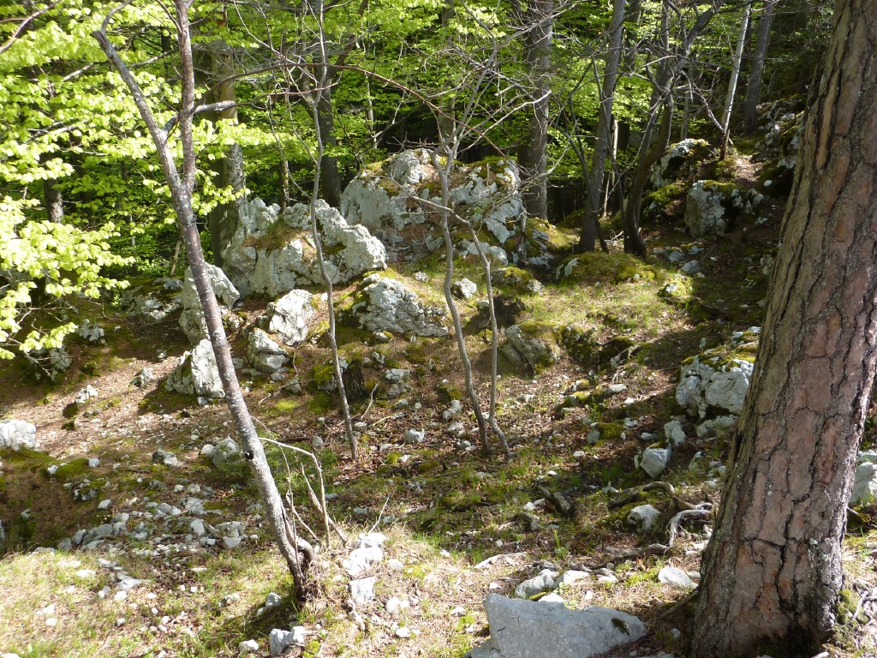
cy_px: 329
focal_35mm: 32
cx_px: 438
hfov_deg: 56.8
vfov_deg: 44.2
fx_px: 811
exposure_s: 1/125
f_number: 4
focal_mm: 5.3
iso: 80
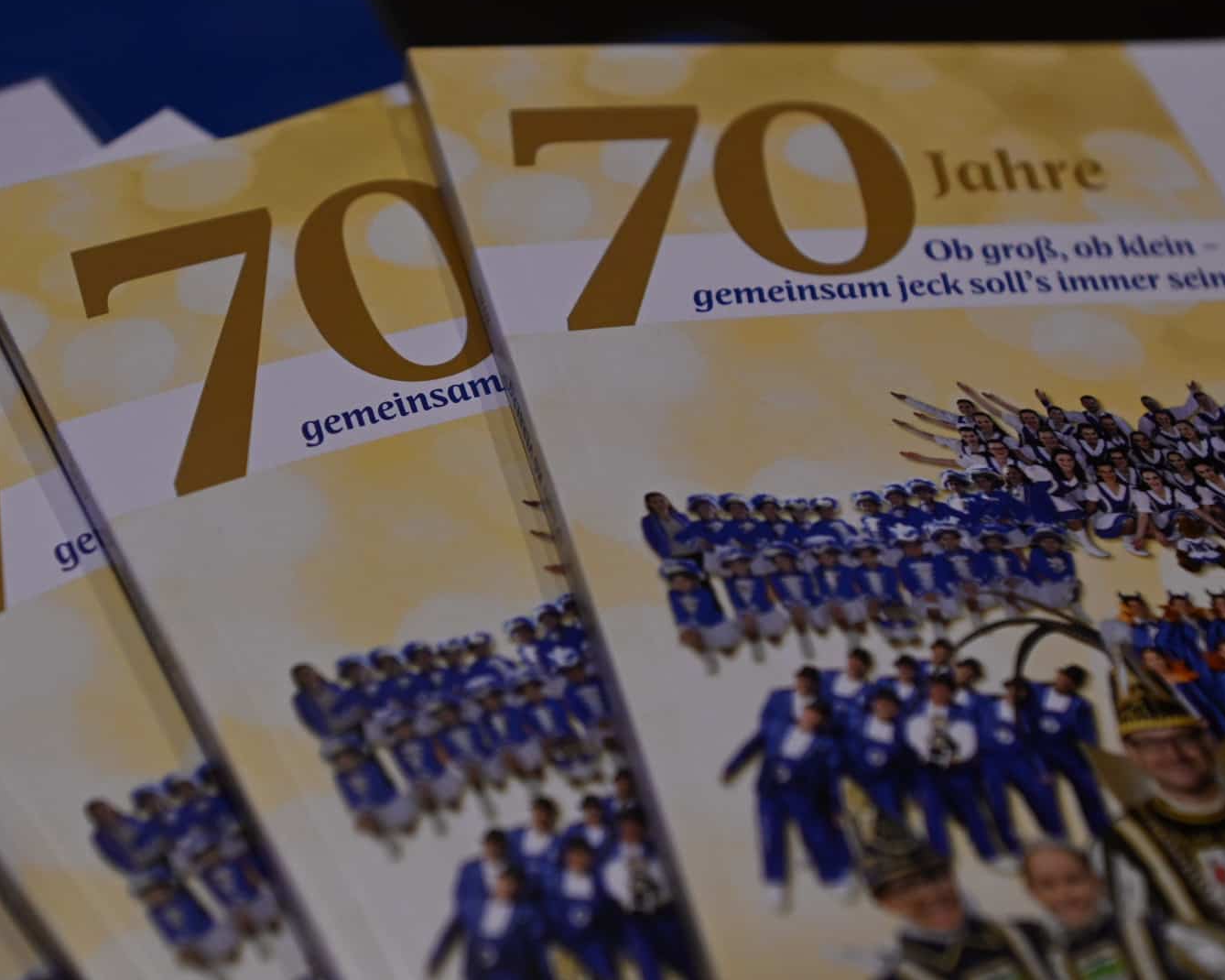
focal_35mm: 75
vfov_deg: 20.4
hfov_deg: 25.4
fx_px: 2719
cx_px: 579
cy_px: 486
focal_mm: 44
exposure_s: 1/125
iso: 1600
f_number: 4.5
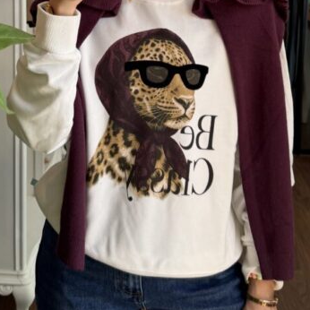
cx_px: 107
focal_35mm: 49
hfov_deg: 34.4
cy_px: 48
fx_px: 496
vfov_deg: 33.4
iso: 64
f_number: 1.78
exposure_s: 1/211
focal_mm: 6.76
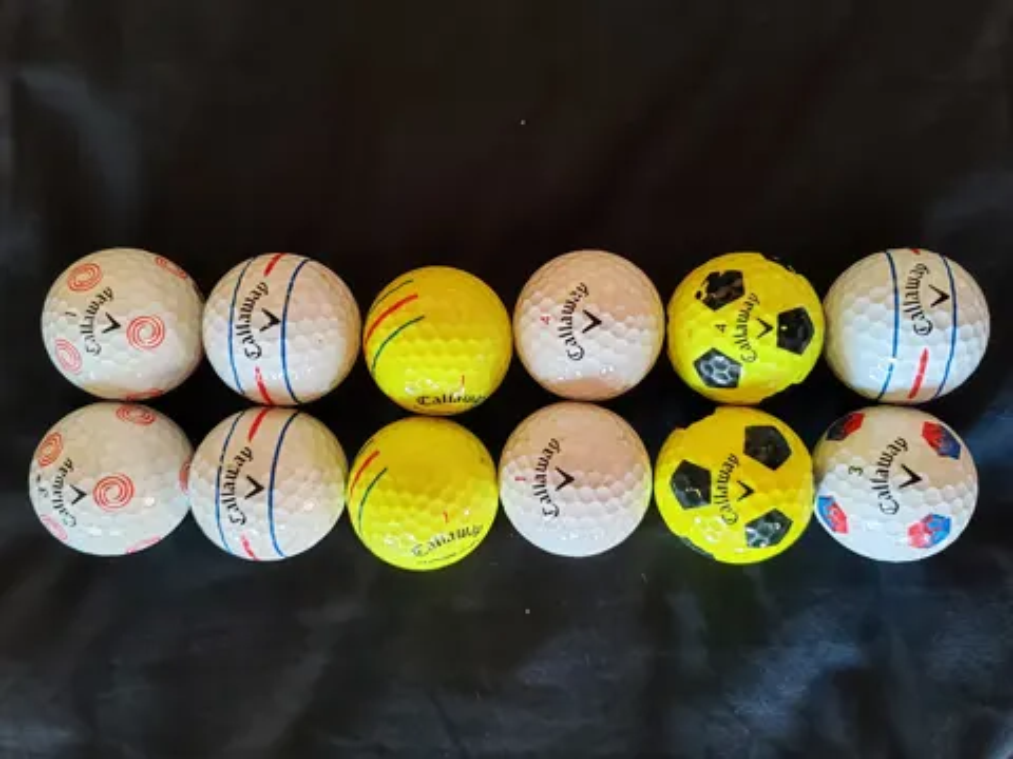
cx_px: 506
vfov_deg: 51.4
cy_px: 380
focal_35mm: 27
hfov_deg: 65.3
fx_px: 790
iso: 1250
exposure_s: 1/50
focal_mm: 6.12
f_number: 1.9
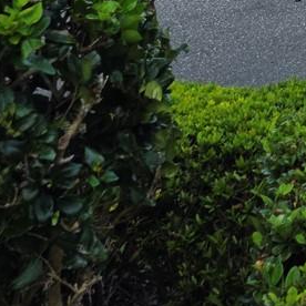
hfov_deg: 13.2
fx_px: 1180
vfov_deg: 12.5
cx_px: 563
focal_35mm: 118
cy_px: -354
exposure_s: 1/2410
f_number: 1.7
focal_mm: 6.25
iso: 80
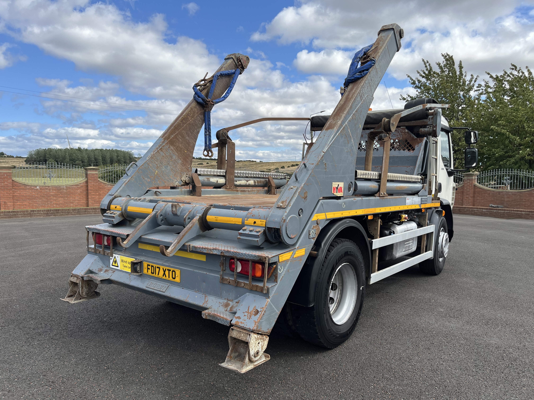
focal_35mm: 26
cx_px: 267
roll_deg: +0.2
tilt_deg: -2.6
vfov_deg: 53.1
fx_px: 401
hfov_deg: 67.3
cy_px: 200
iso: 50
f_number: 1.6
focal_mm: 5.1
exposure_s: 1/2825
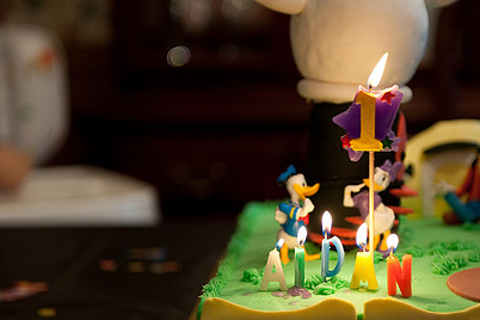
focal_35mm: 101
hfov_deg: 20.1
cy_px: 198
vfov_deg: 13.5
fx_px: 1347
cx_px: 320
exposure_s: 1/160
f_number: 2.8
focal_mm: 70
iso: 1000
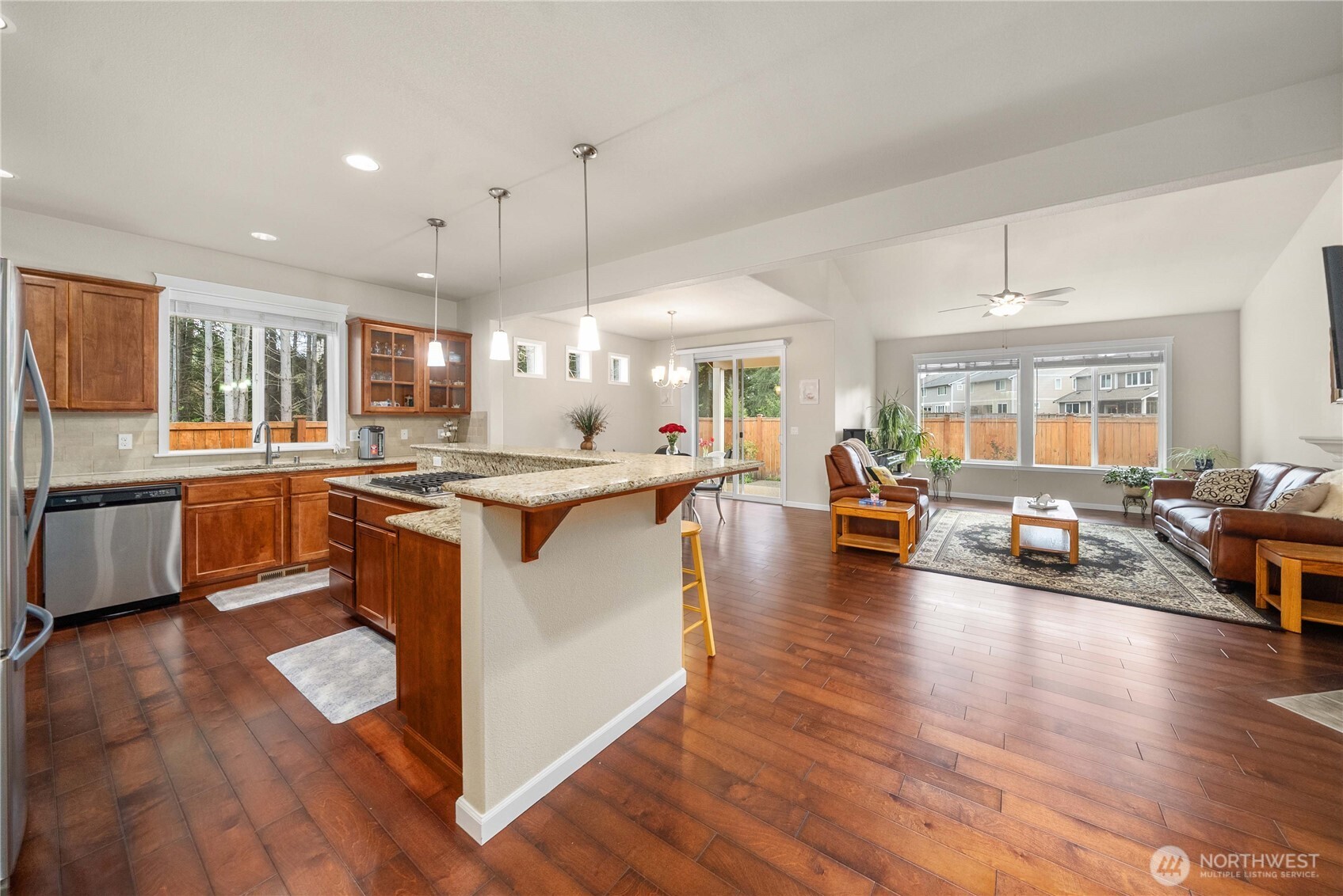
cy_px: 448
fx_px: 448
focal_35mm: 12
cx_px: 672
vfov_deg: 90.1
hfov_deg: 112.6
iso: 1000
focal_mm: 12
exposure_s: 1/10
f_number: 7.1
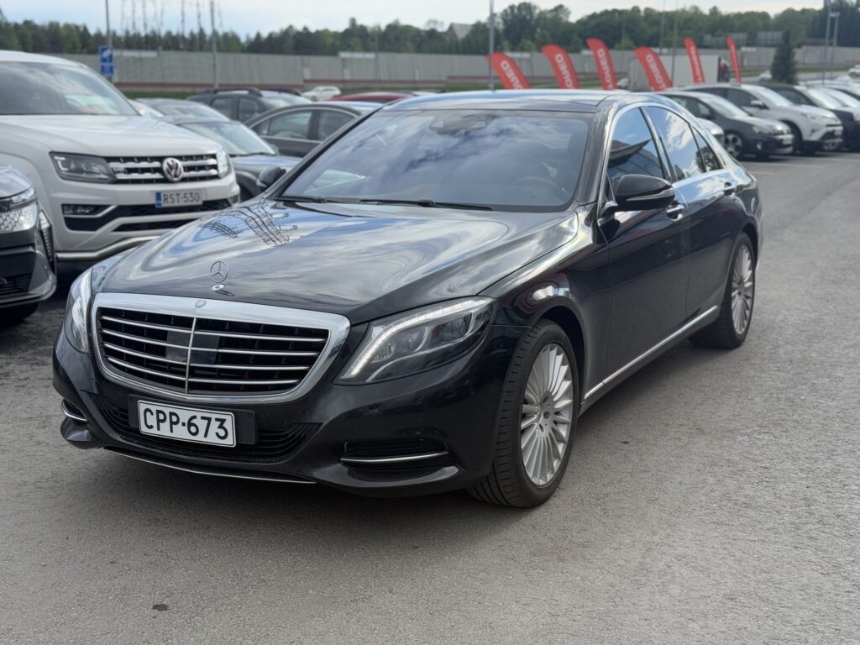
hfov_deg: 39.7
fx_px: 1193
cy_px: 322
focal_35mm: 48
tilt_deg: -11.3
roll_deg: -0.7
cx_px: 430
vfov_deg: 30.3
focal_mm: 6.76
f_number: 1.78
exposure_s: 1/1980
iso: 64
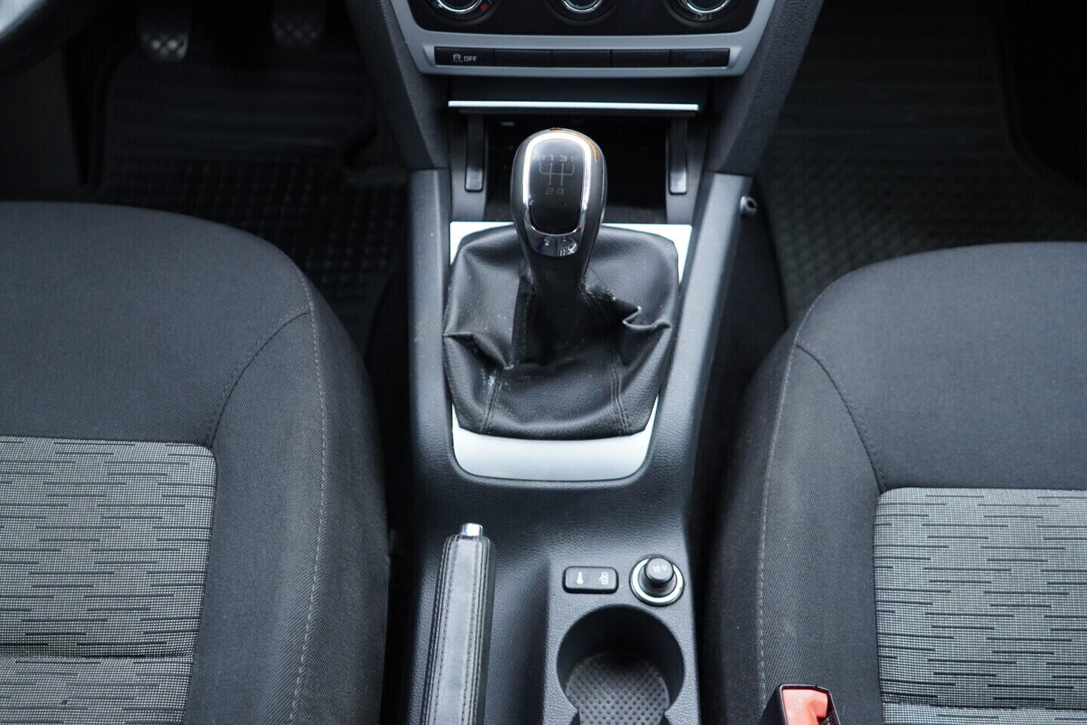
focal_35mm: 36
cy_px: 362
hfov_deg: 53.1
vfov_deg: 36.9
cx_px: 544
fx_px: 1087
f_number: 2.8
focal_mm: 24
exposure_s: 1/40
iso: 500
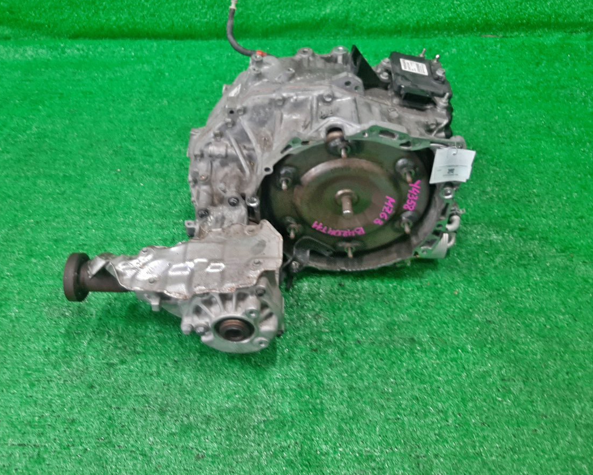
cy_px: 206
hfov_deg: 54.1
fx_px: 579
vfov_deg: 44.5
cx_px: 258
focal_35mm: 33
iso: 111
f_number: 1.7
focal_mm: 3.93
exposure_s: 1/50
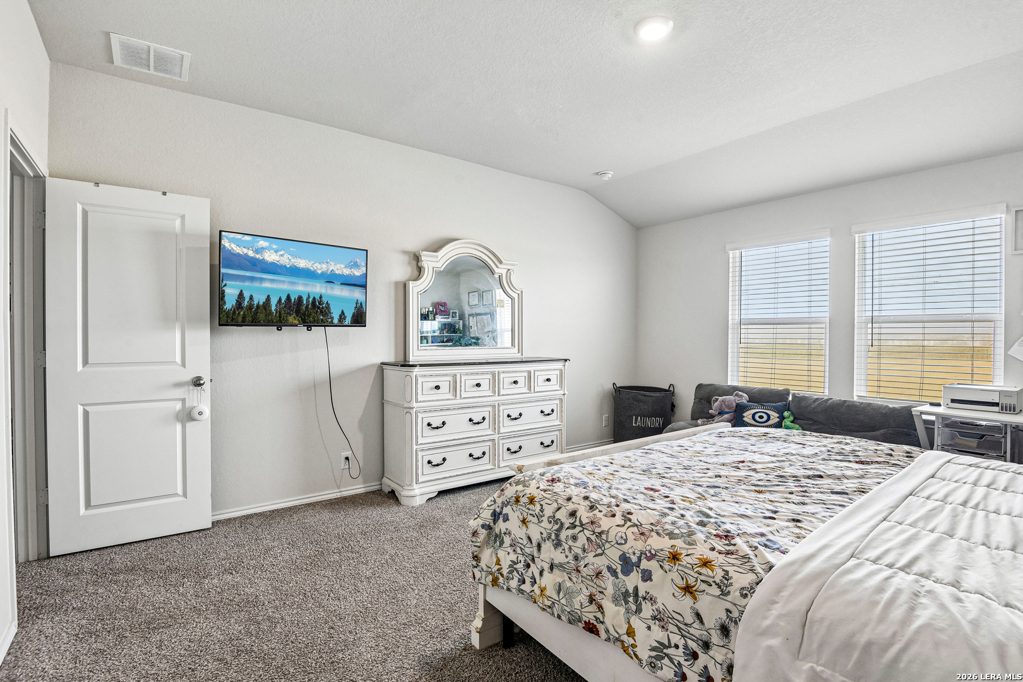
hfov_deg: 93.3
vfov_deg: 70.4
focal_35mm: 17
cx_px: 512
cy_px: 341
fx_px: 483
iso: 800
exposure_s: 1/15
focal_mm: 17
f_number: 8
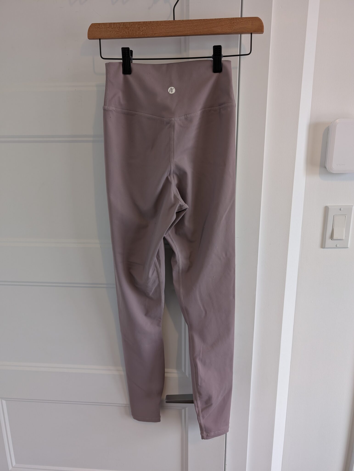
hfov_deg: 56.9
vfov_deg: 71.5
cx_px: 177
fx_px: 326
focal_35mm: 24
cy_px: 236
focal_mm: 6.9
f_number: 1.68
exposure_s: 1/40
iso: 49
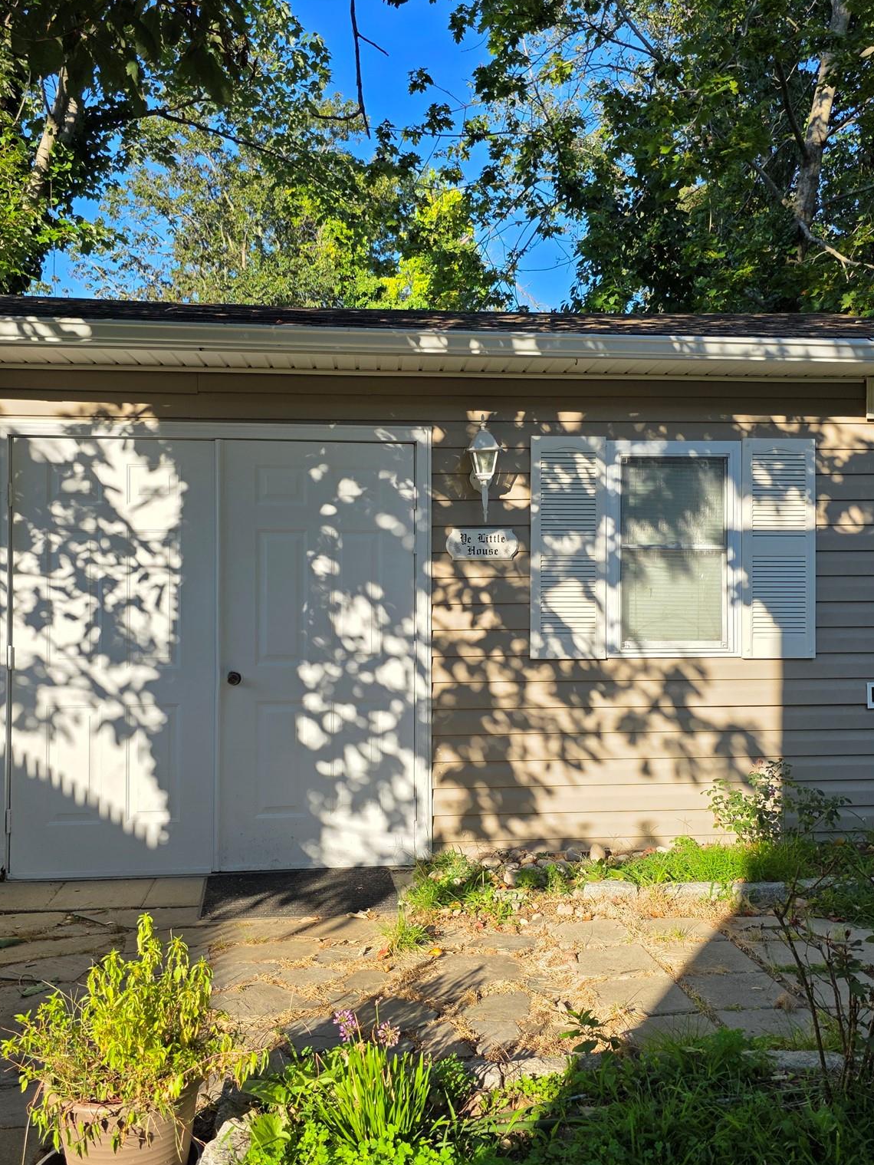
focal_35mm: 31
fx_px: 1043
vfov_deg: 58.3
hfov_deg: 45.5
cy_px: 580
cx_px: 429
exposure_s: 1/3177
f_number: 1.7
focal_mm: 6.3
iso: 80
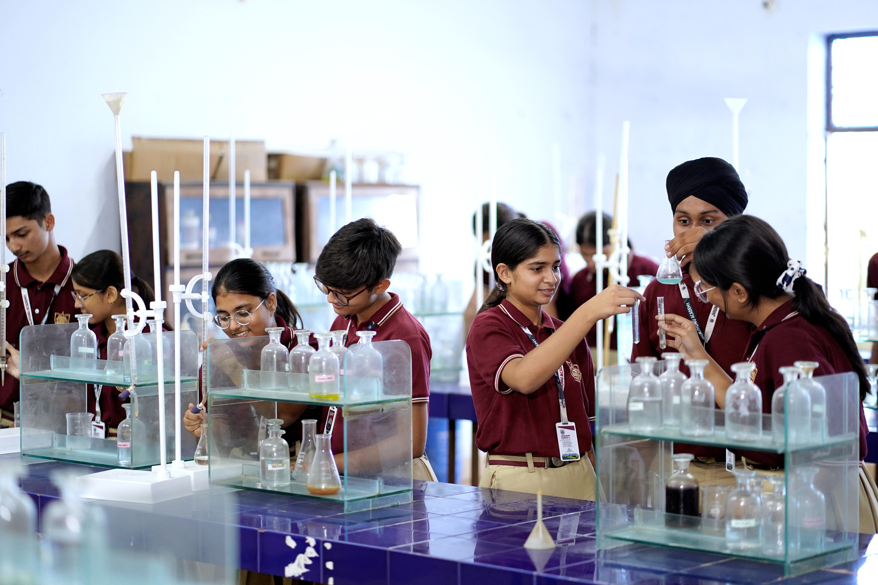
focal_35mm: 85
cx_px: 439
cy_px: 292
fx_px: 2073
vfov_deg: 16.1
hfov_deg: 23.9
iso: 1600
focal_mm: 85
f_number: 1.8
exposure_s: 1/200
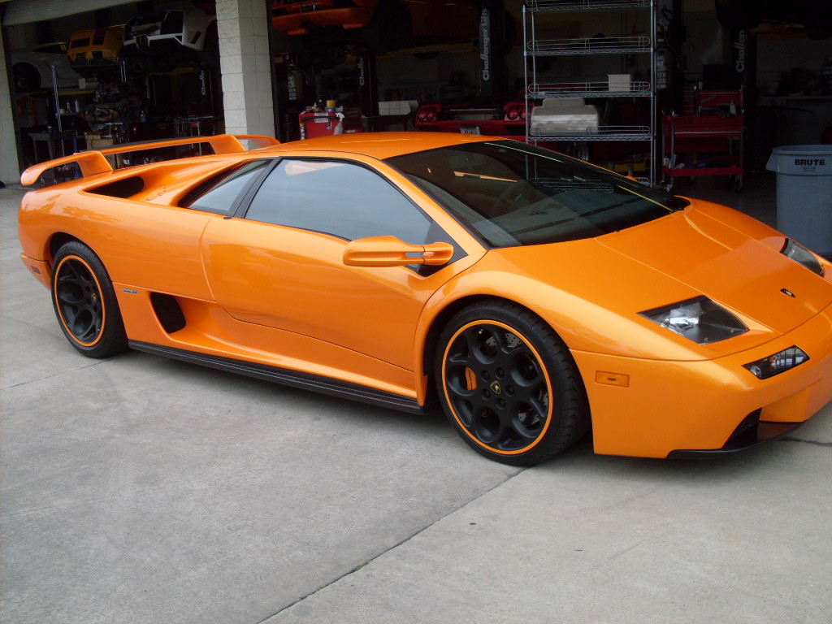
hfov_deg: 49.0
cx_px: 416
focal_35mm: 38
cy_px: 312
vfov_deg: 37.7
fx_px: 913
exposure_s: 1/500
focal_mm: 6.3
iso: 80
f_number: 2.8
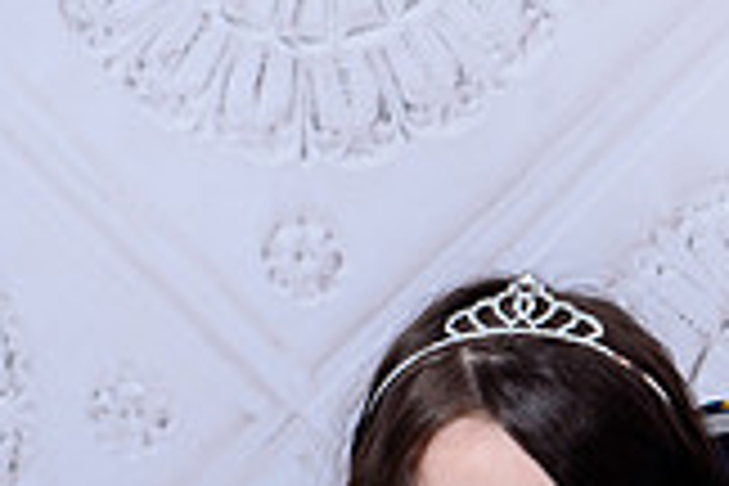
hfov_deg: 8.4
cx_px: 1289
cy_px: 666
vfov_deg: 5.8
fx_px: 4799
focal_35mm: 237
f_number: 5.6
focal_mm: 50
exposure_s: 1/200
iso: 100
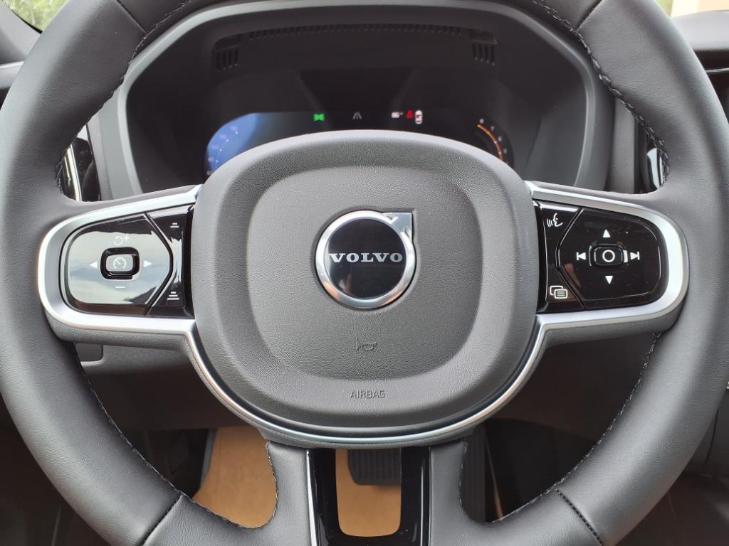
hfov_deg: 65.3
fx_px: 569
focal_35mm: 27
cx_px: 364
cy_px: 273
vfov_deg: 51.4
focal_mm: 3.58
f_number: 1.9
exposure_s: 1/120
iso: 40
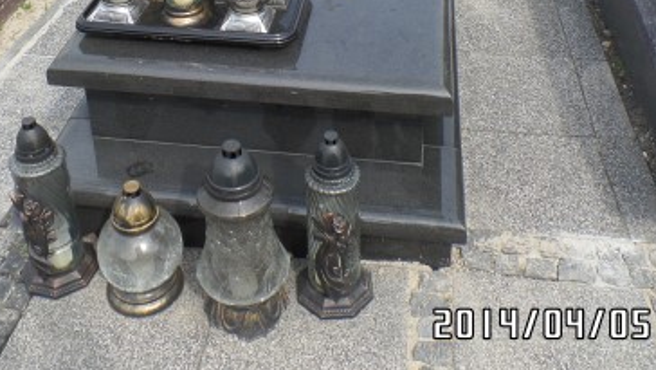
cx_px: 288
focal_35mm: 44
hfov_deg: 46.3
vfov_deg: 25.0
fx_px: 766
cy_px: -47
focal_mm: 4.1
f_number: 3.5
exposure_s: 1/500
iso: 100
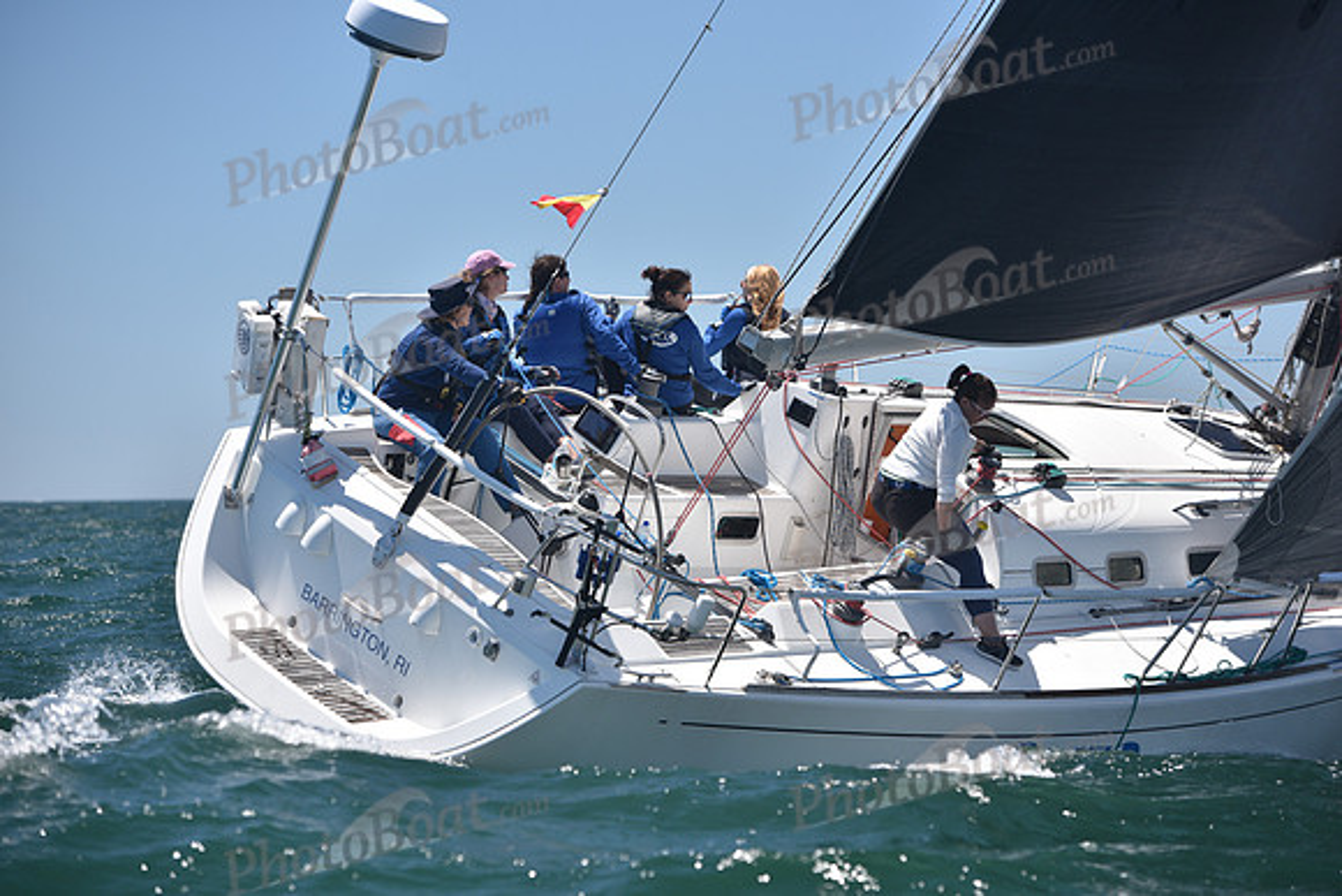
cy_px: 448
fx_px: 4661
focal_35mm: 125
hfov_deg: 16.4
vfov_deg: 11.0
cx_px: 671
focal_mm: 125
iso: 200
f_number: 4.5
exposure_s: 1/1000
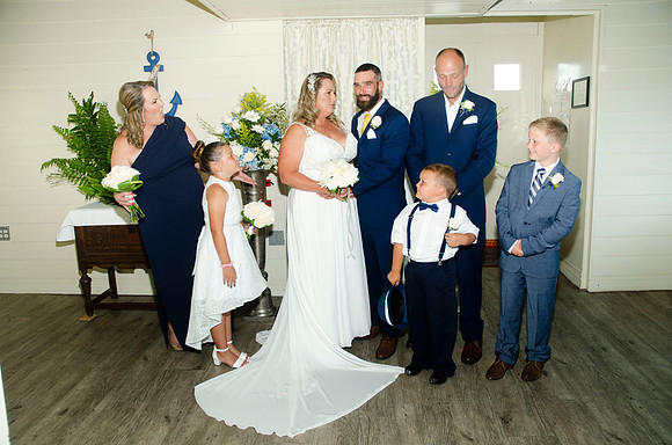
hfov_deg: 67.5
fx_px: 503
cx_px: 336
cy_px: 222
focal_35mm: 27
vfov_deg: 47.7
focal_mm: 18
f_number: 5.6
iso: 400
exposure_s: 1/125
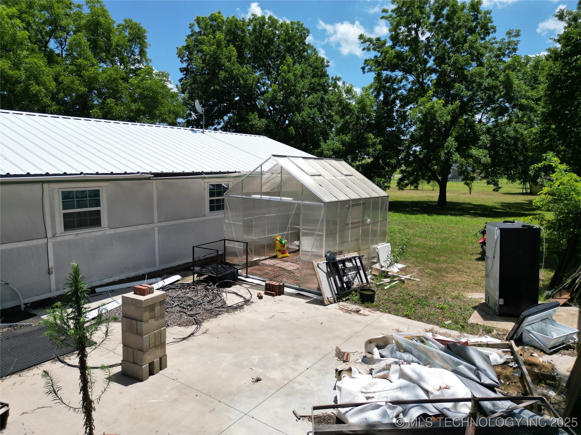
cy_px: 218
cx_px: 290
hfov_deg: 71.6
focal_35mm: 24
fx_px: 403
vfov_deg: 56.8
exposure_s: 1/4000
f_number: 1.7
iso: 110
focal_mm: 6.72
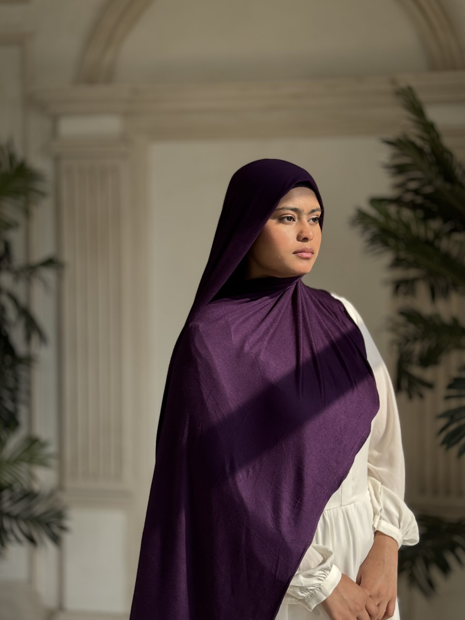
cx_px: 264
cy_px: 346
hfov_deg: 26.1
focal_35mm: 56
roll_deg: -0.2
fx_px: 1003
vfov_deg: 34.3
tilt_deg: -3.4
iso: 64
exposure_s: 1/2331
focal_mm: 6.76
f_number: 1.78
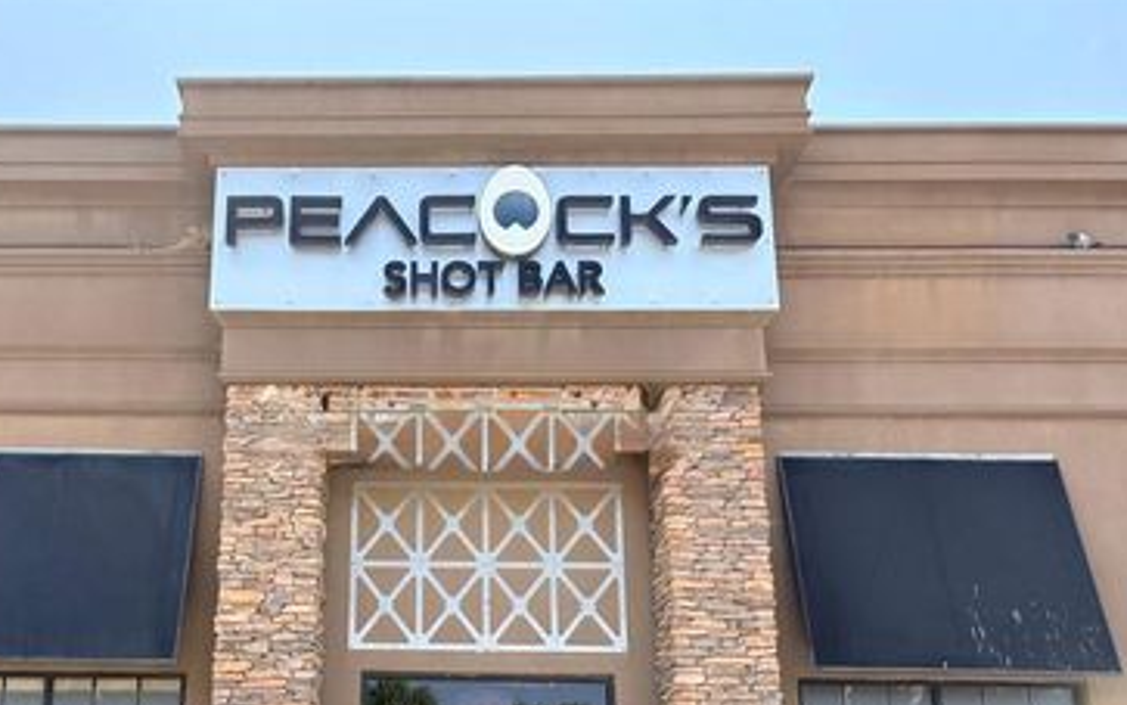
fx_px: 1167
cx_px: 382
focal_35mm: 38
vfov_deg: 32.7
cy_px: 564
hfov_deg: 50.7
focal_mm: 5.96
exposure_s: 1/1117
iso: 64
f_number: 1.6
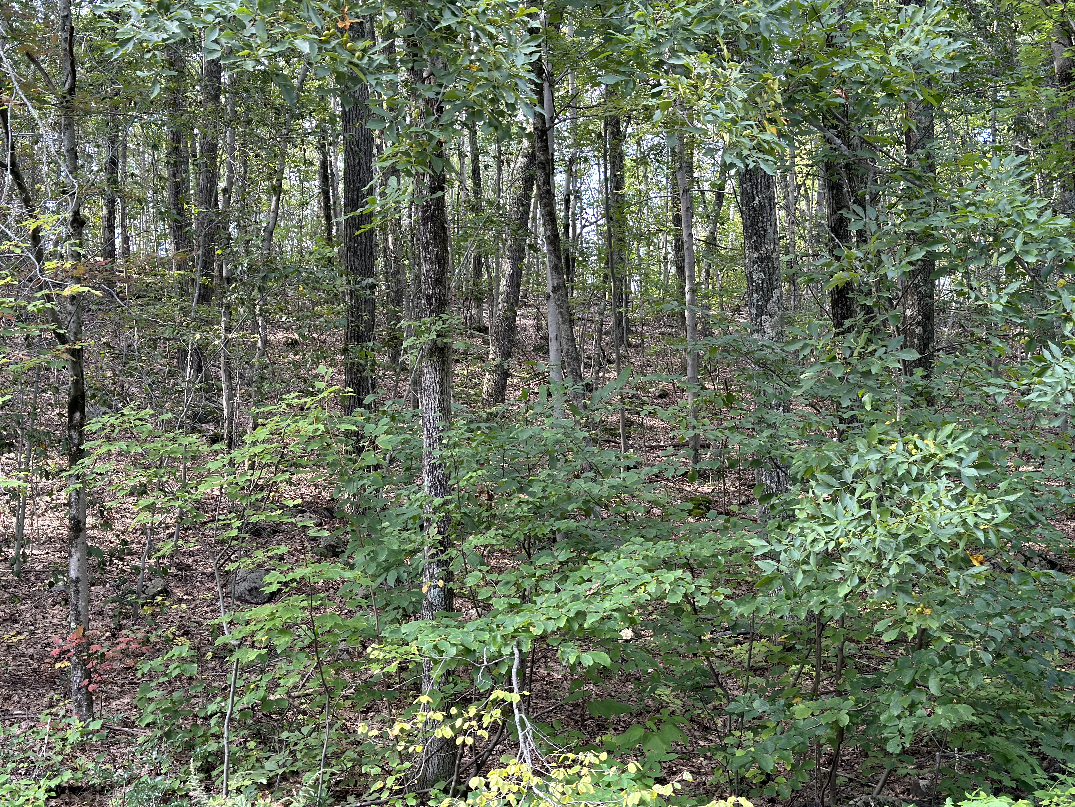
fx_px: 1491
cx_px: 538
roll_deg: +5.2
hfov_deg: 39.7
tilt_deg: +8.1
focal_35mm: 48
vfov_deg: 30.3
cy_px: 404
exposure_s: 1/172
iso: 100
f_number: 1.78
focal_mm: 6.86
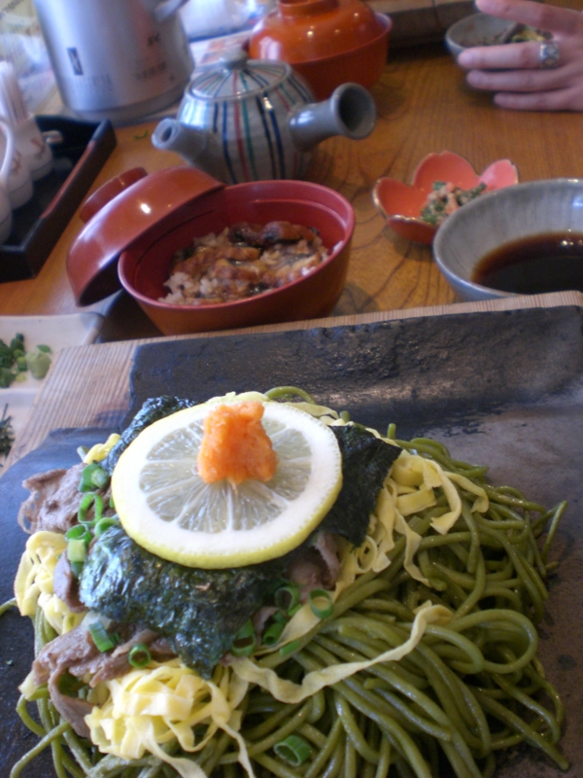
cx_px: 292
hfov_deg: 37.7
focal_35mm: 38
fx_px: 853
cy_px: 389
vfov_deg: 49.0
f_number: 3.1
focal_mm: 6.3
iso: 200
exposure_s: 1/50
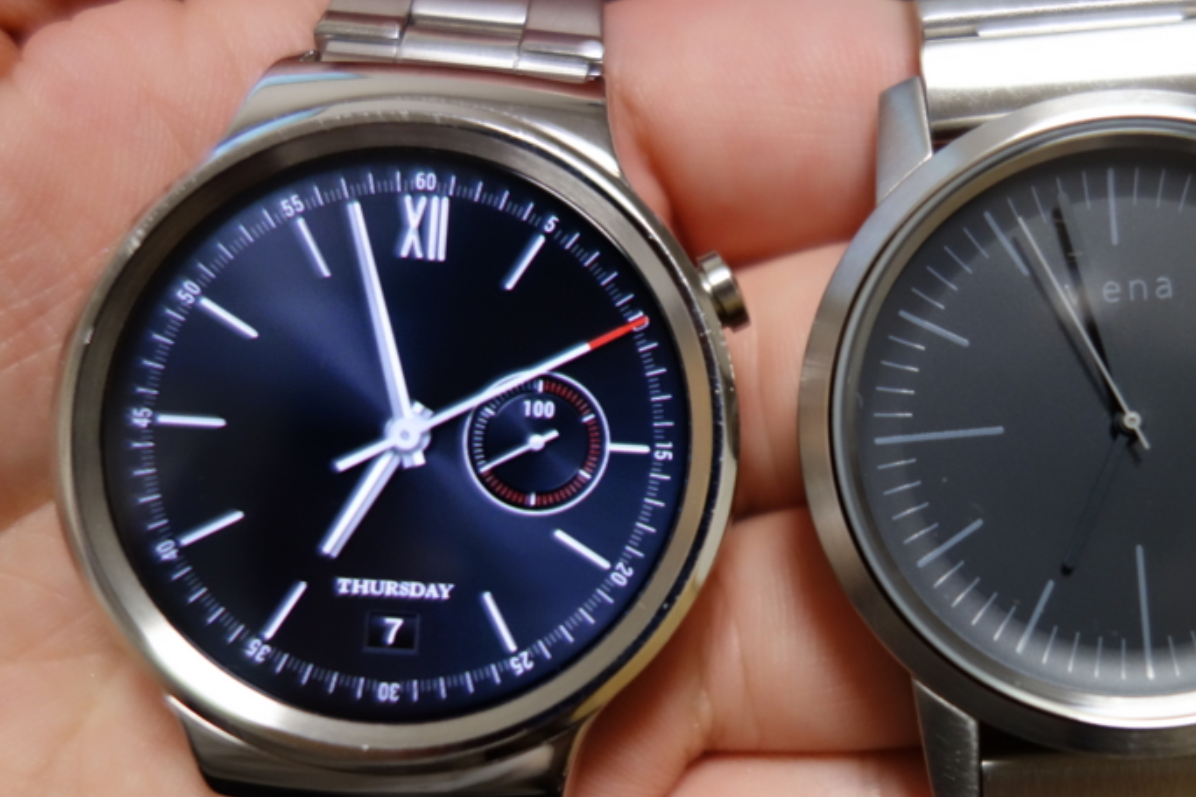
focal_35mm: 42
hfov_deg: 45.4
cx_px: 832
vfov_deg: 31.8
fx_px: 1395
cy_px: 484
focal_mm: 10.4
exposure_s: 1/250
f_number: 1.8
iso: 800
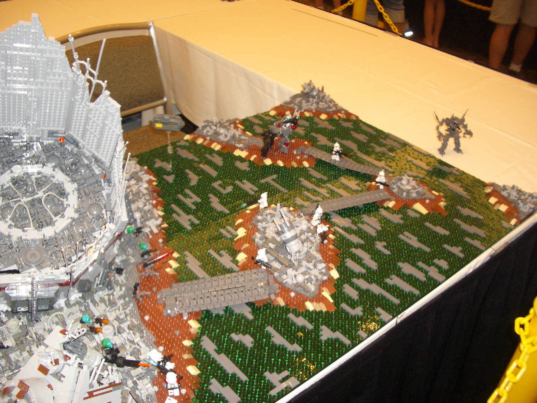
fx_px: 543
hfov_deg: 52.6
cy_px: 202
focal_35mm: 35
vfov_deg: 40.7
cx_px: 268
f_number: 2.6
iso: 100
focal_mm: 5.8
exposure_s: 1/60
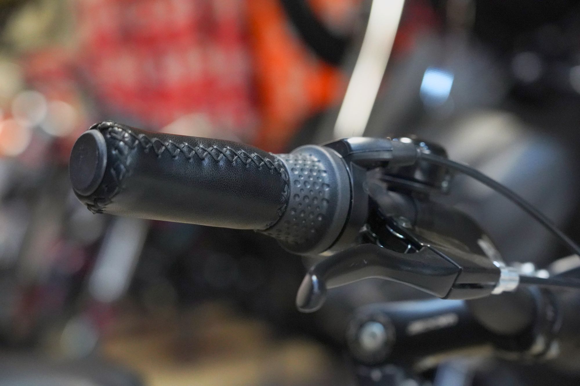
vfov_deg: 15.7
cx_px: 290
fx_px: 1401
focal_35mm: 87
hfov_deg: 23.4
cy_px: 193
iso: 10000
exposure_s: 1/200
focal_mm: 87
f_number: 5
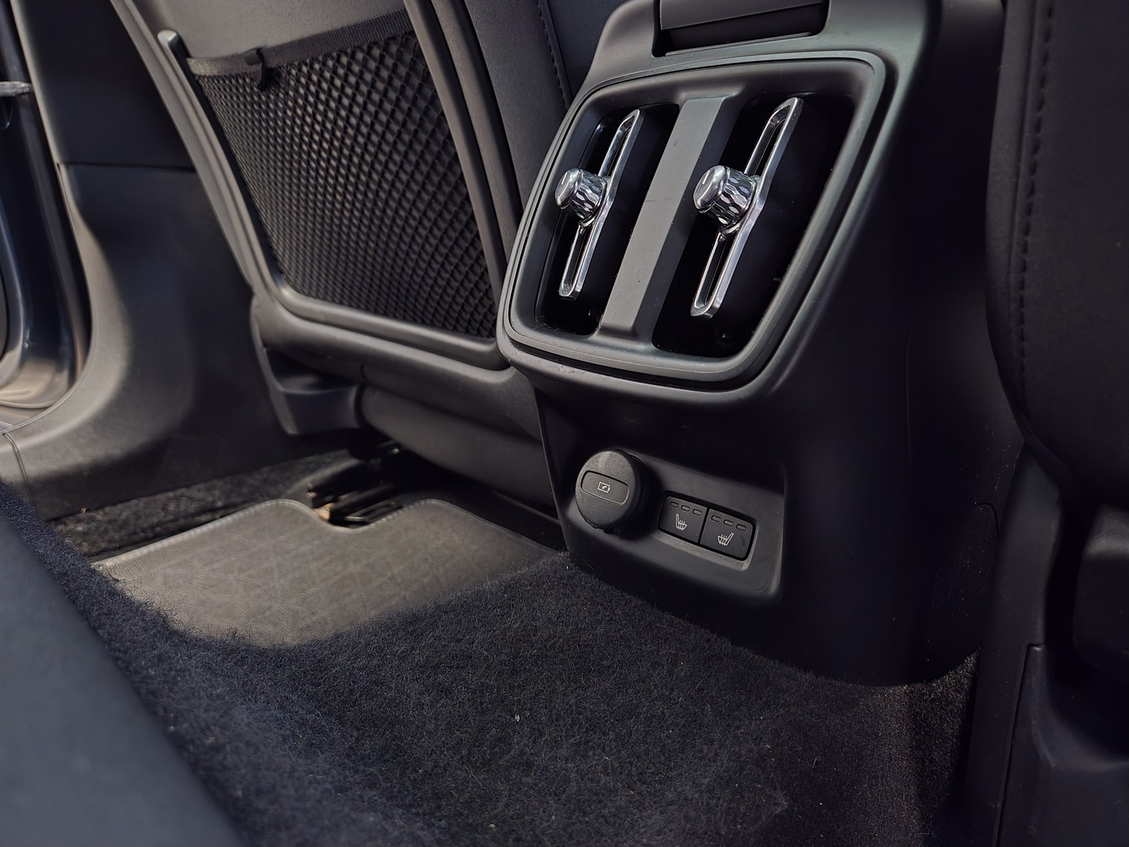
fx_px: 750
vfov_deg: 58.9
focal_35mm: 23
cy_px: 424
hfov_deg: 73.9
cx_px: 564
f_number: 1.8
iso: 1600
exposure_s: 1/50
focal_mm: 5.4
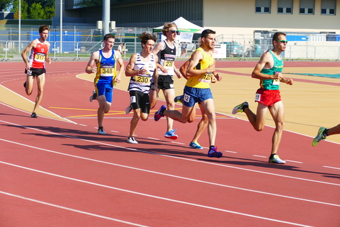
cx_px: 170
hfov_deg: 16.8
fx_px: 1152
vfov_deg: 11.2
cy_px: 114
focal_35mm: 122
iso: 125
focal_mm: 44.41
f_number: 3.9
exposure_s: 1/1000
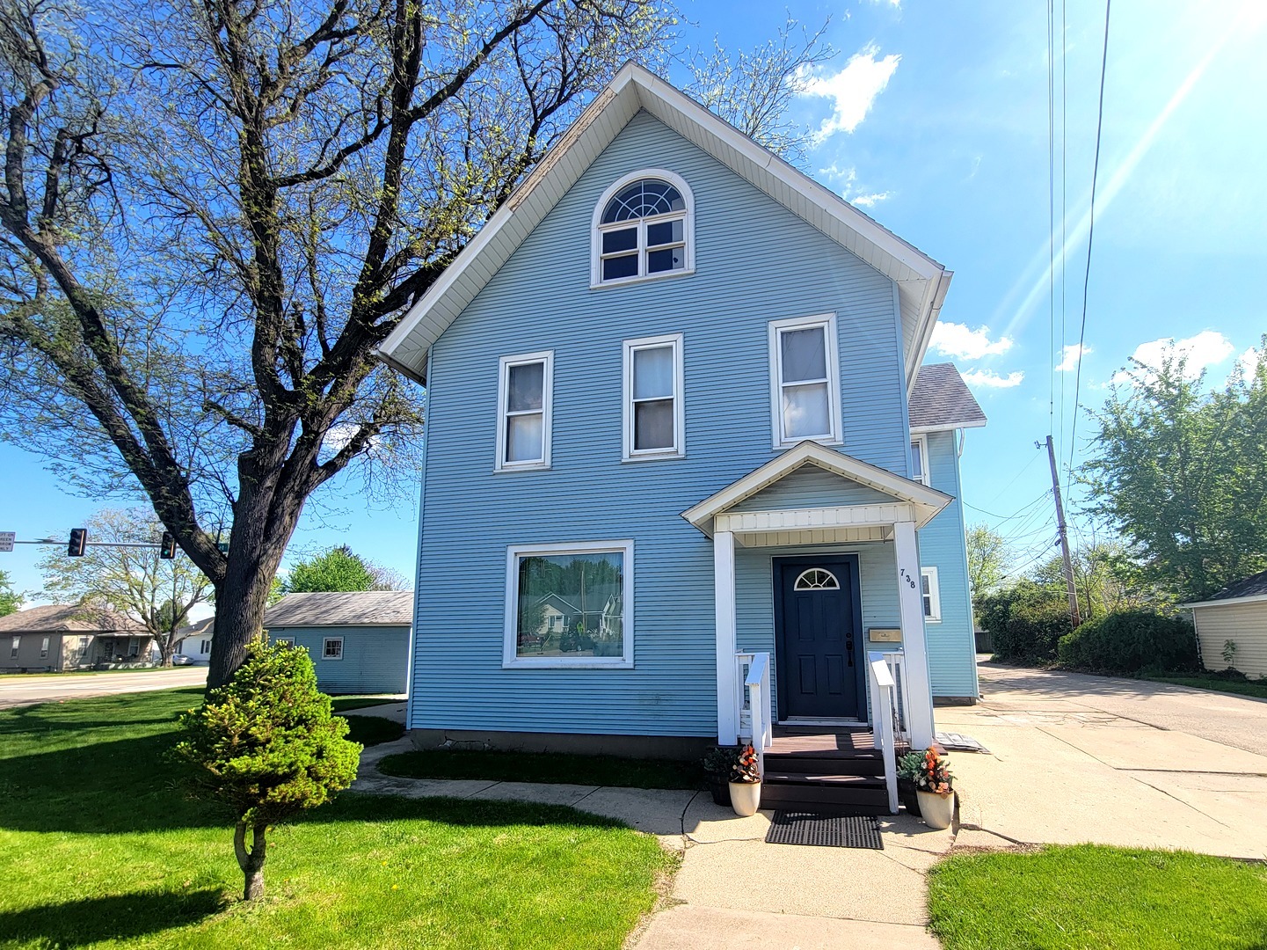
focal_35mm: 13
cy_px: 475
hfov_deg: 106.2
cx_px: 634
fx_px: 476
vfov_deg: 89.9
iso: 50
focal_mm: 2.2
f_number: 2.2
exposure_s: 1/1276
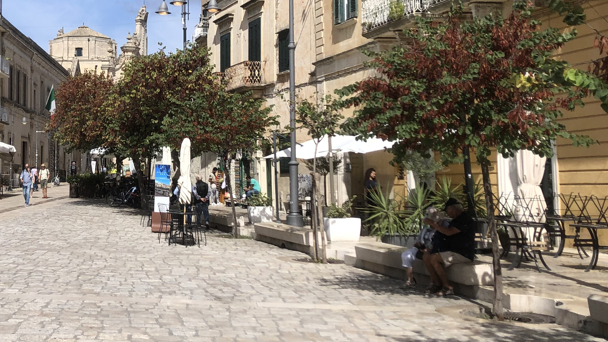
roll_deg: +1.2
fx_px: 919
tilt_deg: +4.1
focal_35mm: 57
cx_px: 80
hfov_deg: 34.9
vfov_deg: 21.0
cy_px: 114
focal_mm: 4
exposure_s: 1/3040
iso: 25
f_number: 1.8
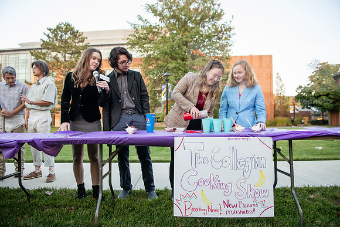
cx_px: 170
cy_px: 114
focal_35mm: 26
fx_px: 246
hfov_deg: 69.4
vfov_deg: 49.6
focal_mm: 26
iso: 1000
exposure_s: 1/400
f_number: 3.2
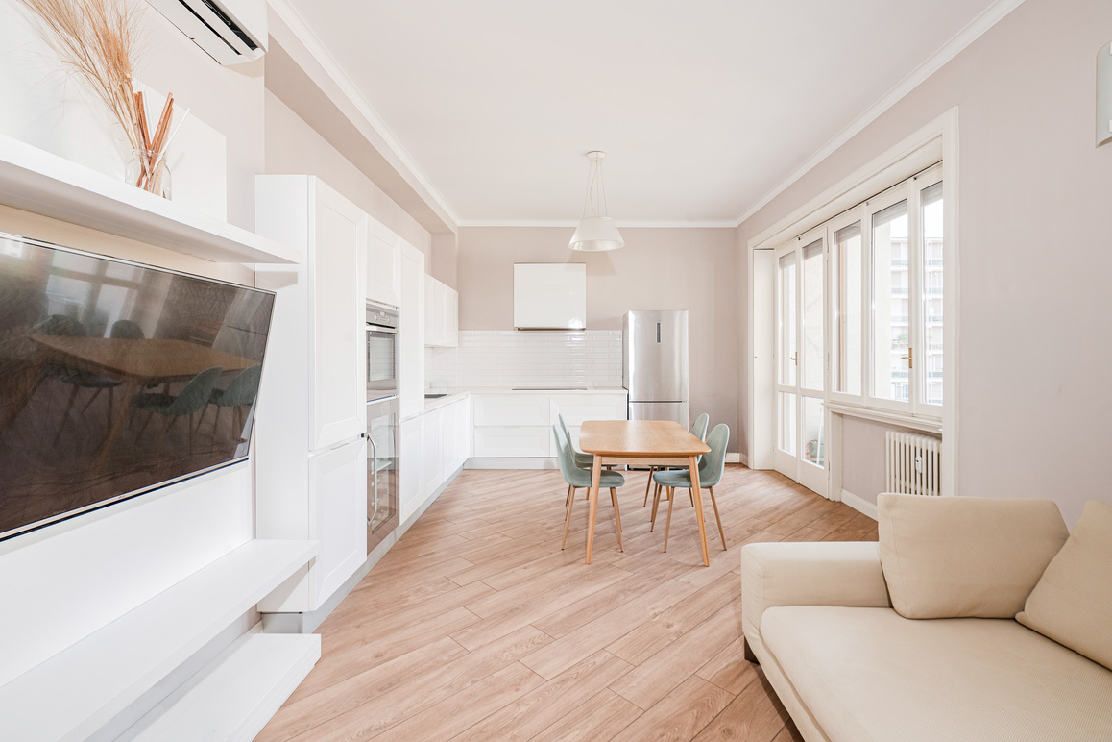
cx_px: 556
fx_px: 494
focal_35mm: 16
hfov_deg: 96.7
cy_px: 371
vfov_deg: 73.7
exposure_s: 1/50
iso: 200
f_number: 8
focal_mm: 16
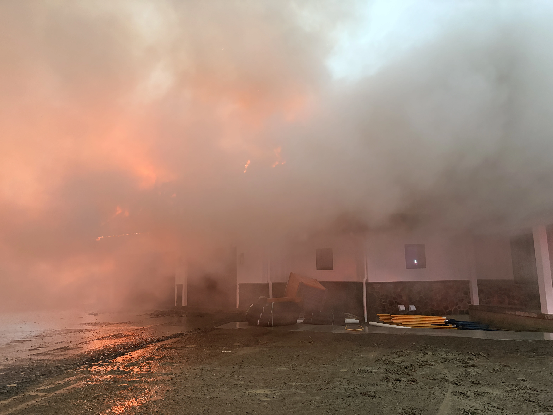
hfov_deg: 67.3
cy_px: 208
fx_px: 415
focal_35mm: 26
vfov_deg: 53.1
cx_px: 276
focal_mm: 5.96
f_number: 1.6
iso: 400
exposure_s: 1/60
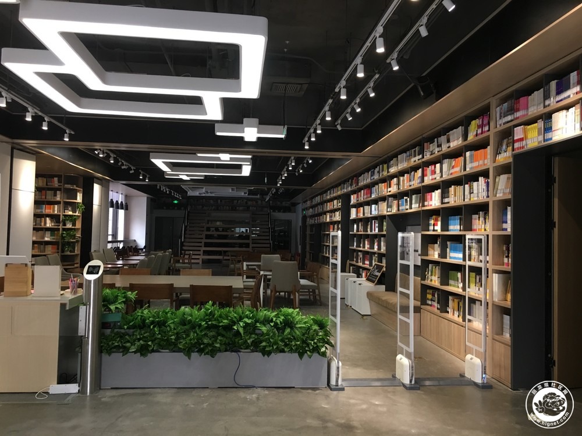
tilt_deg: +1.7
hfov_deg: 61.7
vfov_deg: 48.2
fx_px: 488
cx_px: 291
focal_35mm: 29
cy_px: 218
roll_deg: -0.6
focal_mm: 4.15
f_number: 2.2
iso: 125
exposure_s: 1/33
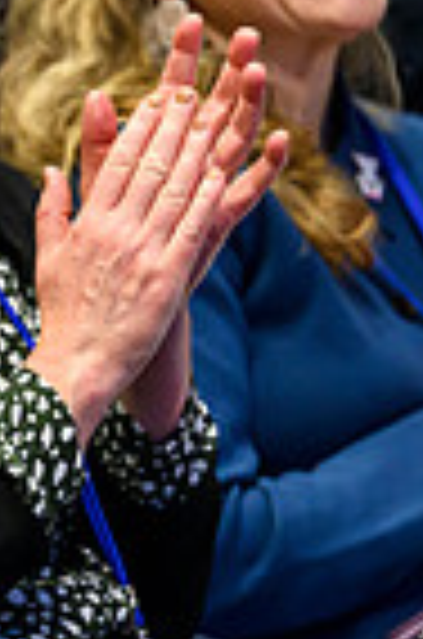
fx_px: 10892
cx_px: -608
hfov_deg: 2.2
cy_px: 259
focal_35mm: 615
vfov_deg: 3.4
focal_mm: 150
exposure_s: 1/200
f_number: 3.2
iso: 3200
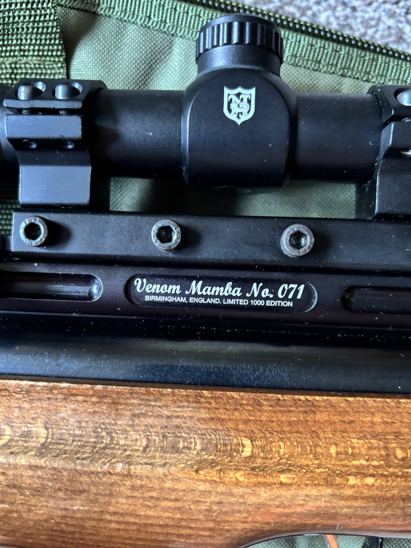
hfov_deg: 51.4
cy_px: 279
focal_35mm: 27
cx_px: 204
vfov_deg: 65.3
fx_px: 427
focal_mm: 5.96
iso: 640
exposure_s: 1/32
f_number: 1.6
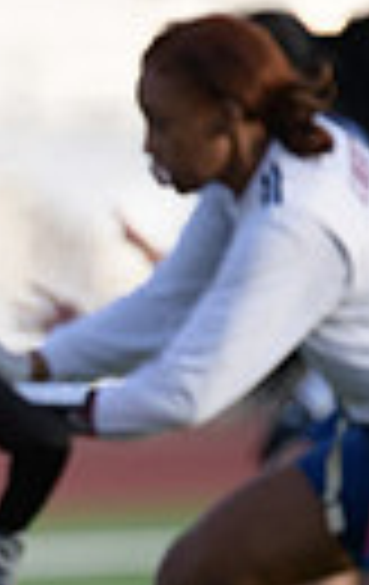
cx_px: -297
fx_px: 21739
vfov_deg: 1.5
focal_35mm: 1360
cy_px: 556
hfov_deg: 1.0
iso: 560
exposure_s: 1/3200
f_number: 2.8
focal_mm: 300
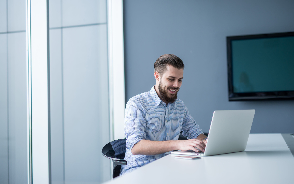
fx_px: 417
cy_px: 88
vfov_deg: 24.9
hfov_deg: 38.9
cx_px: 147
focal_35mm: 52
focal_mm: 50
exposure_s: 1/640
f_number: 2
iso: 200
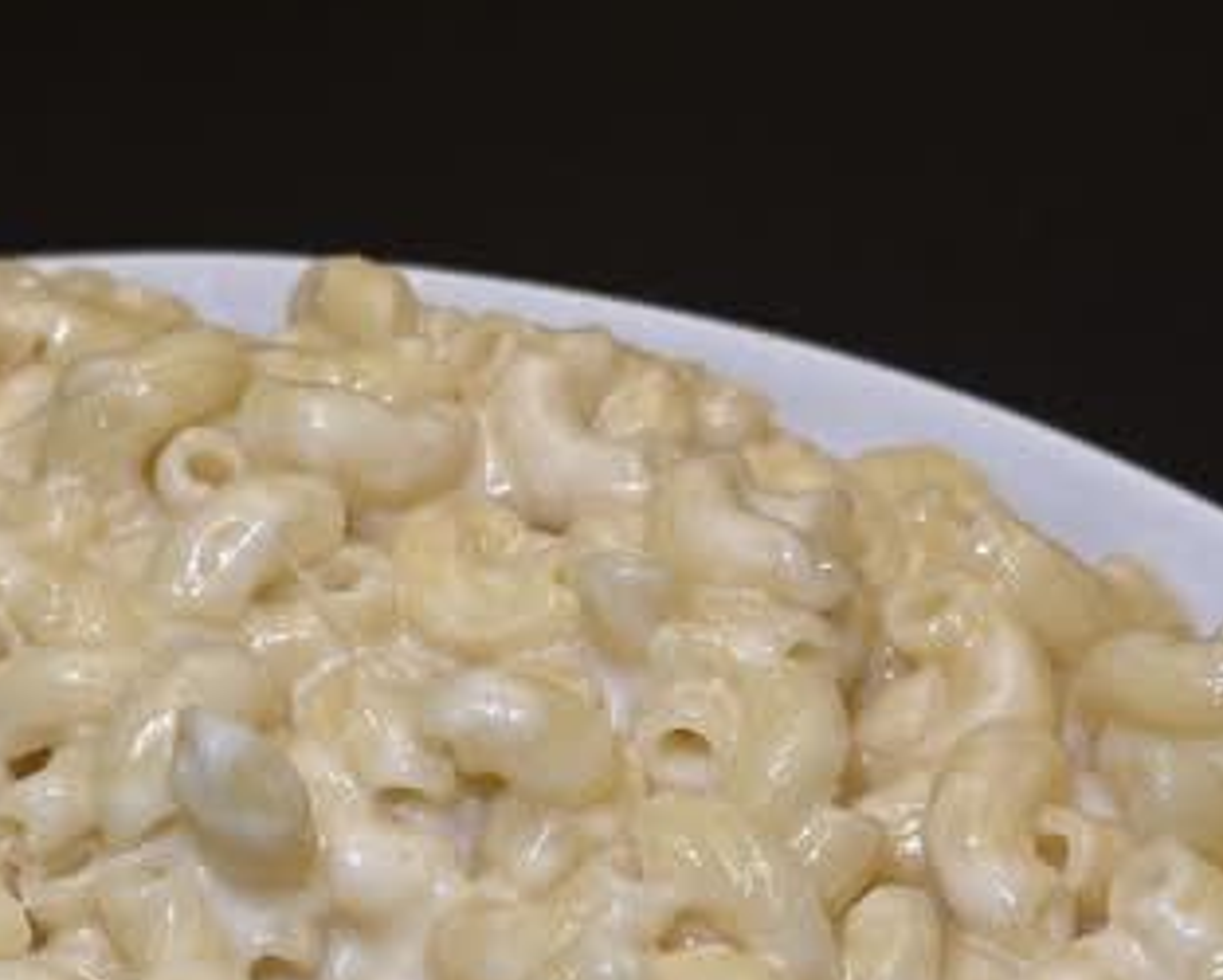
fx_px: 3187
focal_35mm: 88
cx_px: 443
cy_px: 819
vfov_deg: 17.3
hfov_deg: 21.7
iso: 100
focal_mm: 6.76
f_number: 1.78
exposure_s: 1/60
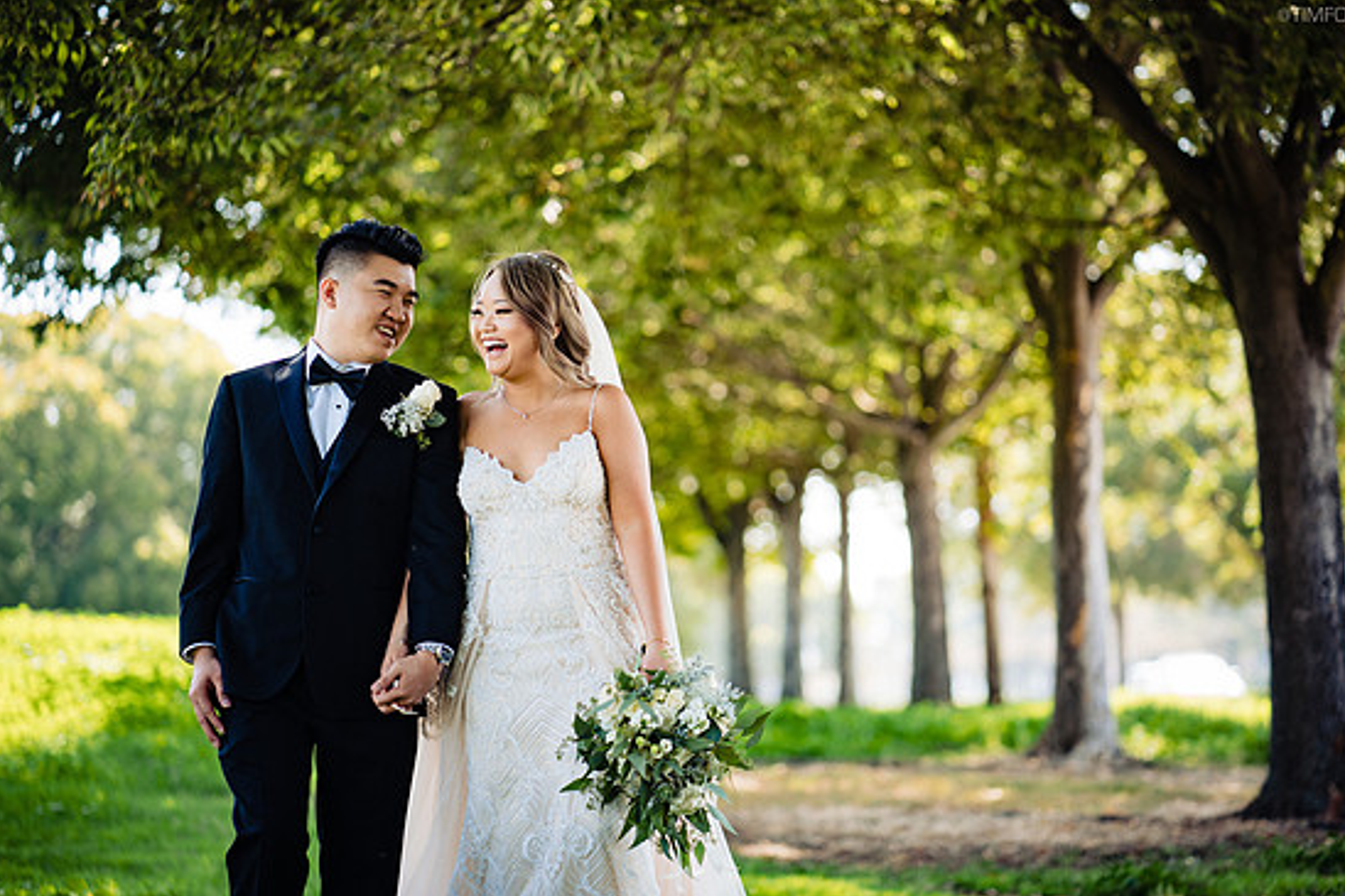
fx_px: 3361
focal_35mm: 90
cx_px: 692
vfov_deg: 15.2
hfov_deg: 22.6
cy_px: 450
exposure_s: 1/400
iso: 160
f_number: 1.8
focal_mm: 85
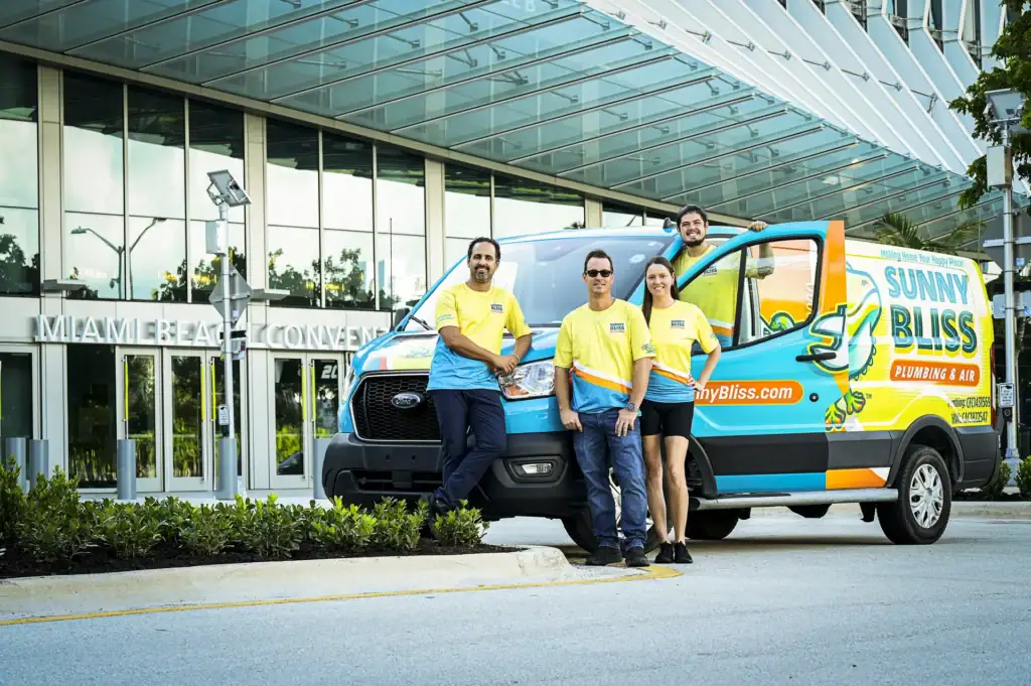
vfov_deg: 15.3
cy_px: 343
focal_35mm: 89
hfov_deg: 22.9
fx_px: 2547
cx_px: 516
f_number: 9
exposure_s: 1/160
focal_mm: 89
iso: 640
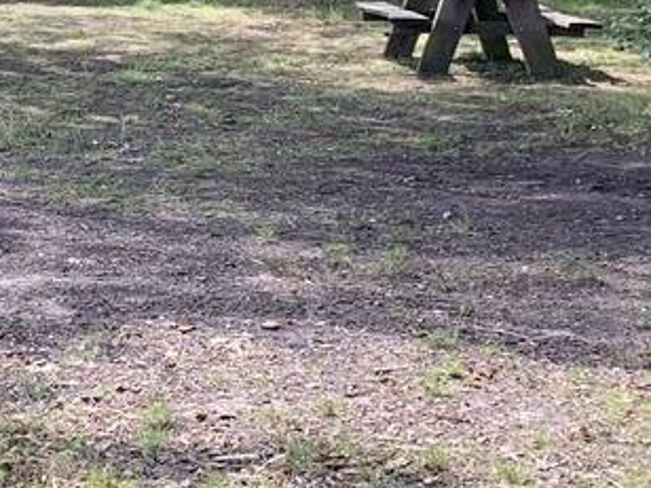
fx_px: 2539
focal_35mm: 135
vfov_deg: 10.7
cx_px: 133
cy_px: -150
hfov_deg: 14.5
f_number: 1.8
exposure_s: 1/188
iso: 25
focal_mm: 4.25
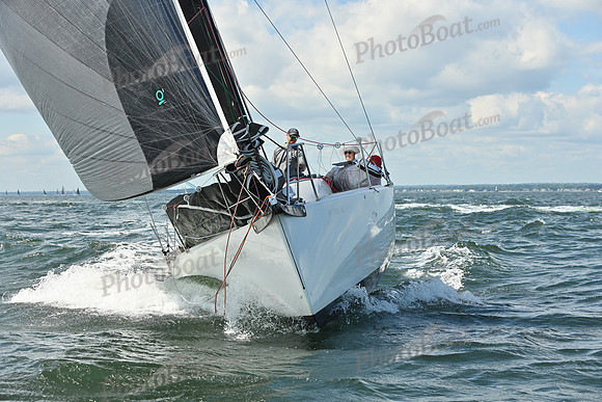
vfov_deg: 19.5
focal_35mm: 70
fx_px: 1171
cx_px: 301
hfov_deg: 28.8
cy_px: 201
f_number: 7.1
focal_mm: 70
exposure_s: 1/1250
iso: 250
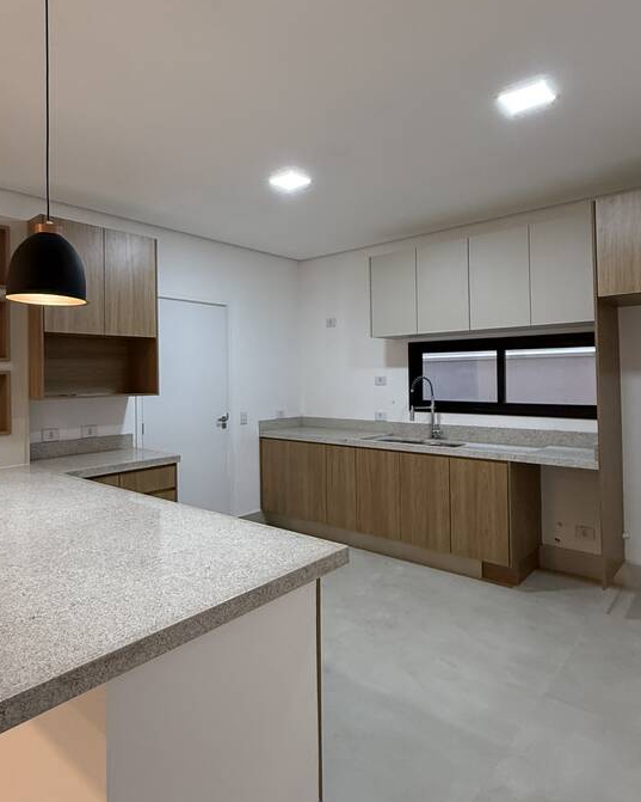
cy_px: 372
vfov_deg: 74.9
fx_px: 522
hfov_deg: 62.7
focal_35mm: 22
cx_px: 265
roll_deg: +0.9
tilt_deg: +1.8
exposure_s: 1/120
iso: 320
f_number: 2.2
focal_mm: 2.22
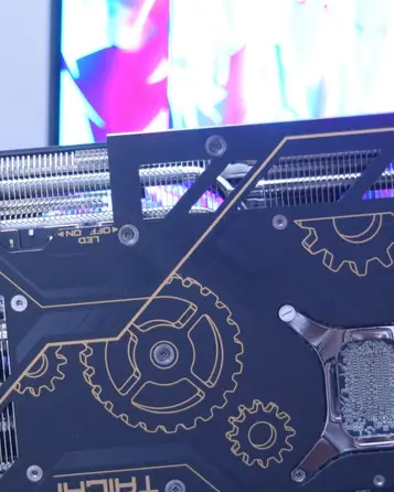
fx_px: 1443
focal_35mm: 99
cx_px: 170
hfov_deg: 15.5
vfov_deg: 19.3
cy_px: 325
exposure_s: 1/10
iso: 1600
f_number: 5
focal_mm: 32
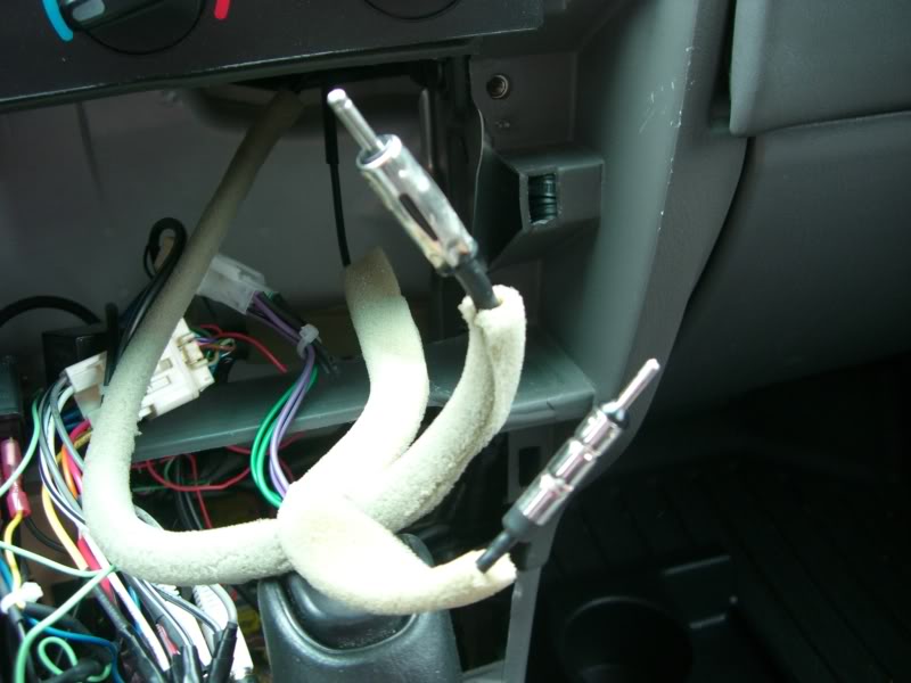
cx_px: 456
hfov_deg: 49.0
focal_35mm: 38
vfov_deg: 37.7
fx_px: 1000
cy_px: 342
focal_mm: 6.2
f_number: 2.7
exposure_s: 1/10
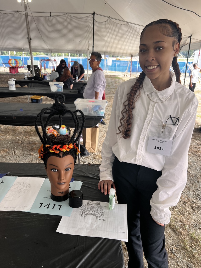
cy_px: 134
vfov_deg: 67.3
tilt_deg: -16.5
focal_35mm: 26
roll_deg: -0.5
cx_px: 100
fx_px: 201
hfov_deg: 53.1
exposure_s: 1/233
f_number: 1.5
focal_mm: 5.7
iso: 40
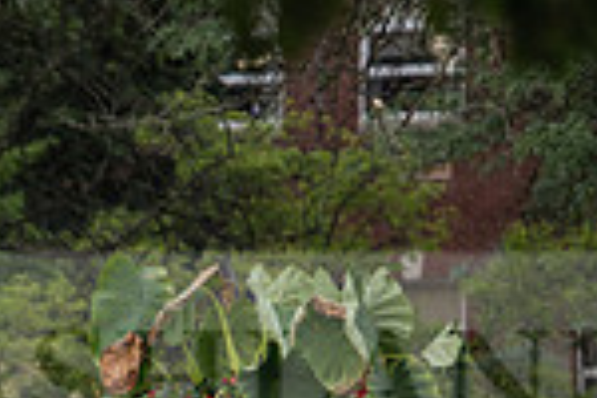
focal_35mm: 618
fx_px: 10248
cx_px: -346
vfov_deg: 2.2
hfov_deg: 3.3
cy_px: 734
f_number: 3.2
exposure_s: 1/250
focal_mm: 160
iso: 1000
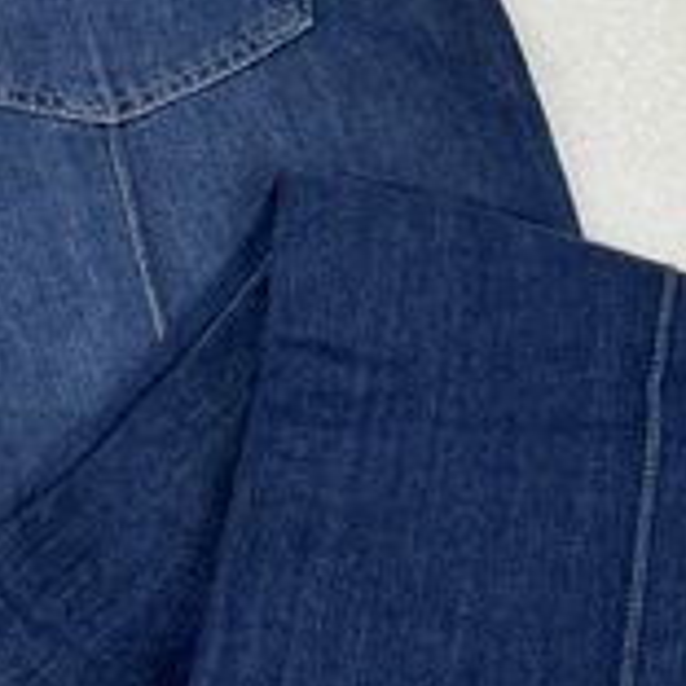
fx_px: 3251
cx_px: 378
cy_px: 112
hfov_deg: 12.0
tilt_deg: -54.3
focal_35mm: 145
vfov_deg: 12.0
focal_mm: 6.76
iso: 80
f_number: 1.78
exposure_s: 1/50
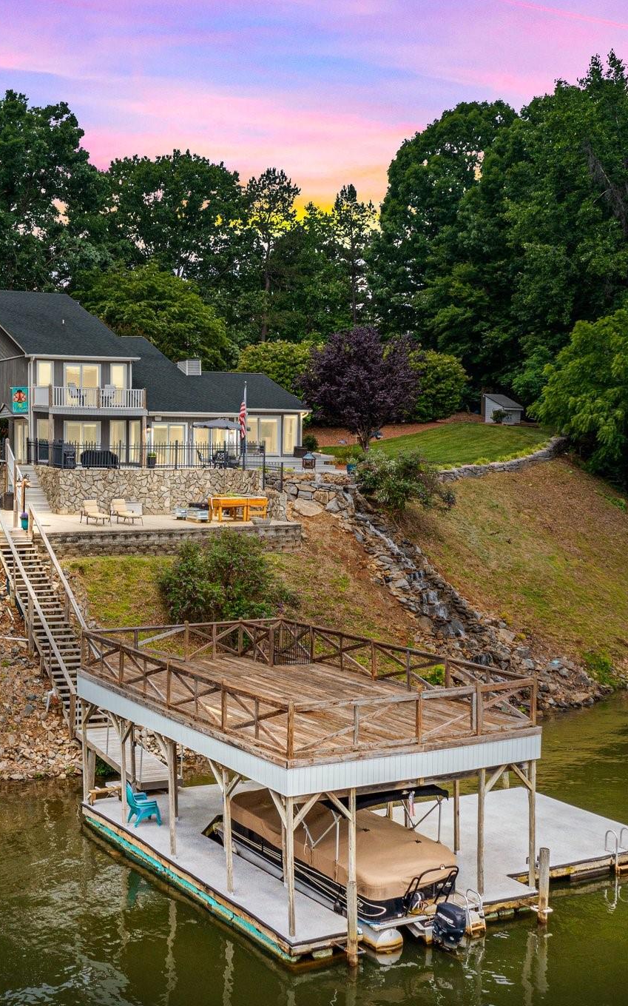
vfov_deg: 46.2
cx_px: 167
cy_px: 504
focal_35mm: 43
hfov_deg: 29.4
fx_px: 1178
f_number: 5
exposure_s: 1/200
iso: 100
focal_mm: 10.26
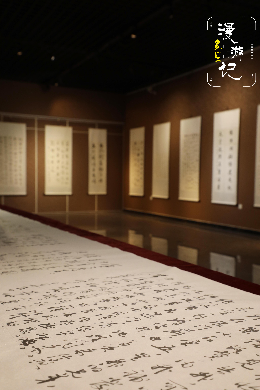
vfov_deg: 41.1
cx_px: 130
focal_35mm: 48
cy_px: 195
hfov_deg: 28.1
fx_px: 520
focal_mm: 48
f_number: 22
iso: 500
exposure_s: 1/125
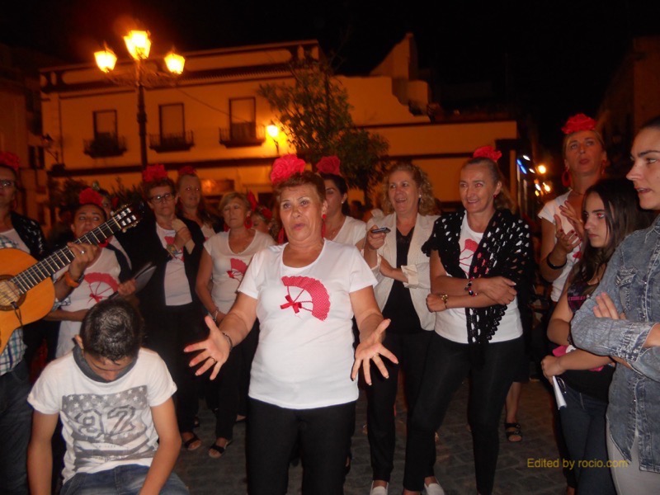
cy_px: 248
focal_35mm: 27
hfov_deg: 65.3
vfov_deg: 51.4
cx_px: 330
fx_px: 515
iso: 200
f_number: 3.2
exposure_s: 1/25
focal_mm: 4.9
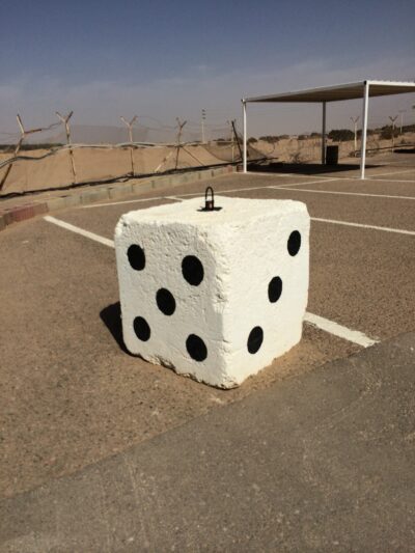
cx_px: 208
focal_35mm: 30
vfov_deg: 60.0
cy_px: 276
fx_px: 479
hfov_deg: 46.8
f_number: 2.2
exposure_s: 1/8264
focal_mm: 4.12
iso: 32
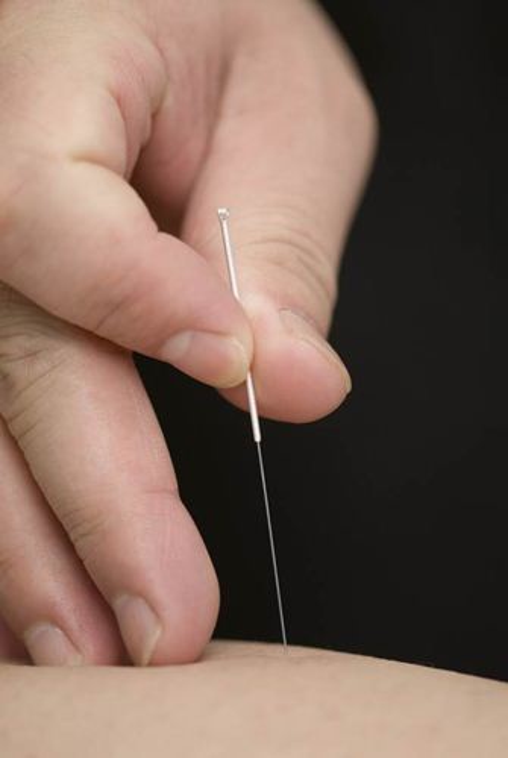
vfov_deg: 13.0
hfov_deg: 8.7
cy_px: 379
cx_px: 254
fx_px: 3322
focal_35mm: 158
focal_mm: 105
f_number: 3.2
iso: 100
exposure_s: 1/100
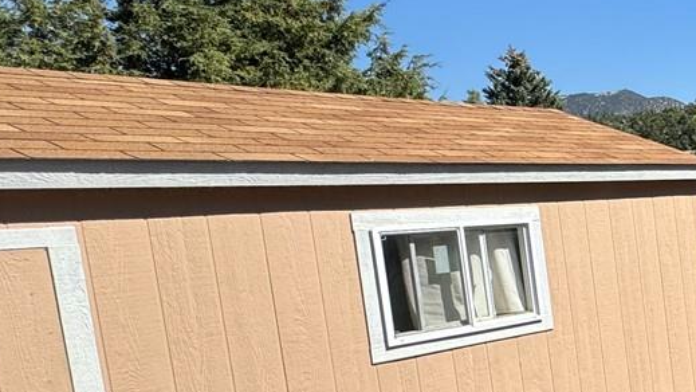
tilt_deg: -7.5
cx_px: 1030
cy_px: 283
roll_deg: +3.0
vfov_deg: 25.2
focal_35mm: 47
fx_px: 867
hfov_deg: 28.8
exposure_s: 1/1126
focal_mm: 2.22
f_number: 2.2
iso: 50
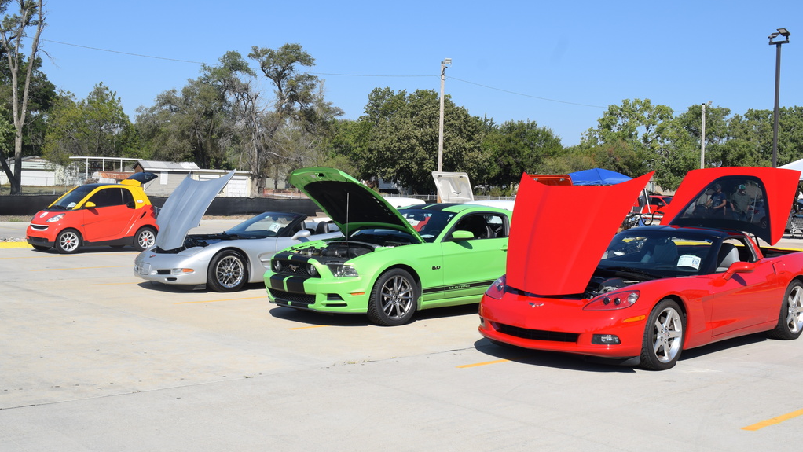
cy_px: 238
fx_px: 906
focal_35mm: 43
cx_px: 402
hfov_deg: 47.8
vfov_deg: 28.0
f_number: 10
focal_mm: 27
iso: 200
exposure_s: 1/400
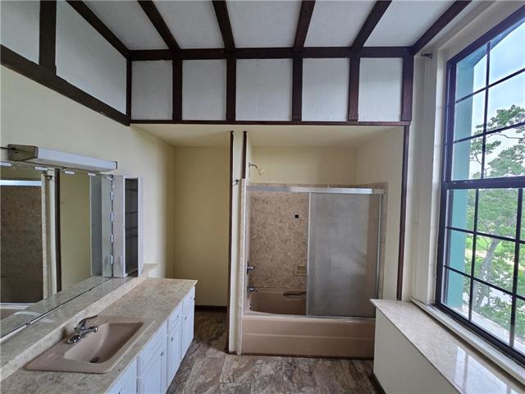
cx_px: 262
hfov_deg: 106.2
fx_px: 197
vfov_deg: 89.9
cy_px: 197
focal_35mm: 13
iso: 250
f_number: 2.2
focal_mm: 2.2
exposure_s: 1/100
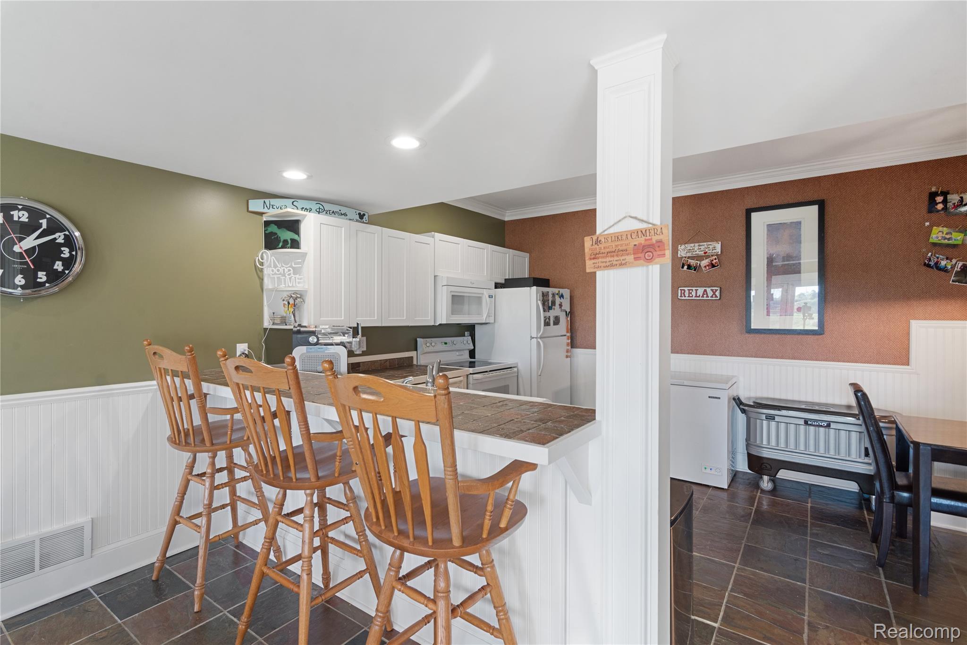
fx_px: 457
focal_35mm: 17
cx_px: 484
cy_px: 322
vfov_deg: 70.5
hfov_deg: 93.3
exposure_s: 1/6
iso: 320
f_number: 9
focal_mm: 17
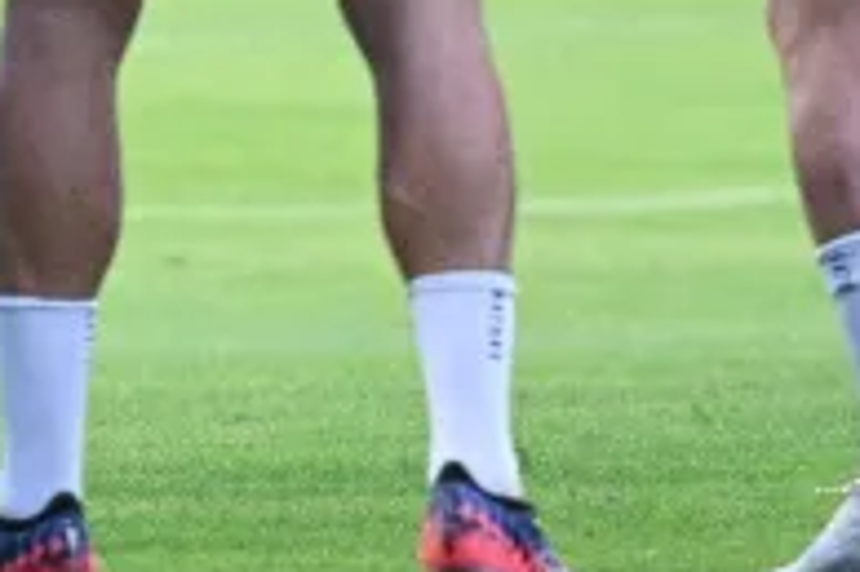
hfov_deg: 2.4
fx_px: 20312
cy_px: -483
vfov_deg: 1.6
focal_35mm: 851
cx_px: 71
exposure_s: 1/800
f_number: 2.8
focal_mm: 145
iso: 3200
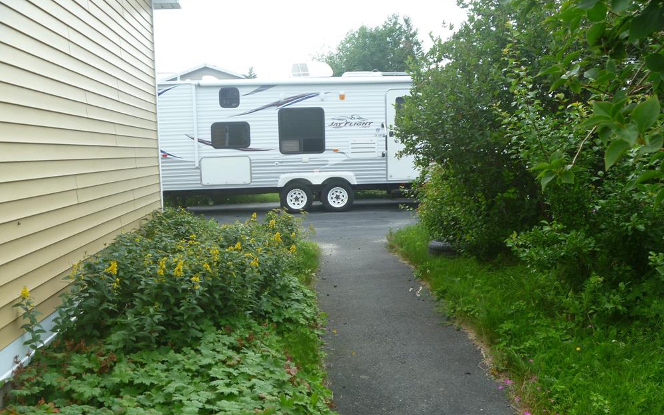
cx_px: 331
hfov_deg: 51.5
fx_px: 688
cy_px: 237
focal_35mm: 38
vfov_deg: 33.5
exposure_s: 1/125
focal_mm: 6.3
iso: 80
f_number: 3.5
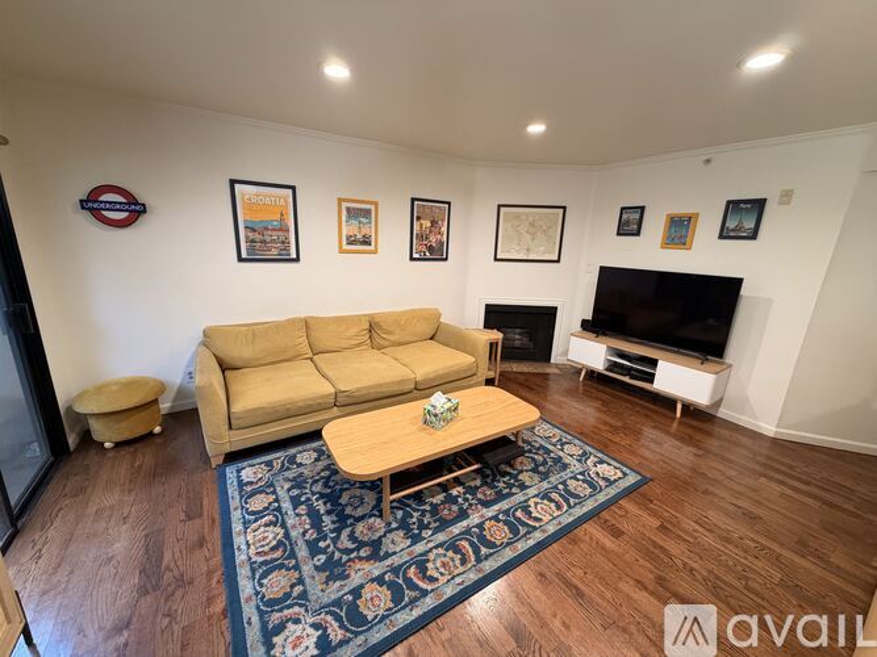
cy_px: 328
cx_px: 438
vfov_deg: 85.7
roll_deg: -2.0
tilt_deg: -15.1
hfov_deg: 102.1
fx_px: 355
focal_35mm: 14
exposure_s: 1/60
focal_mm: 2.22
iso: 250
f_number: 2.2
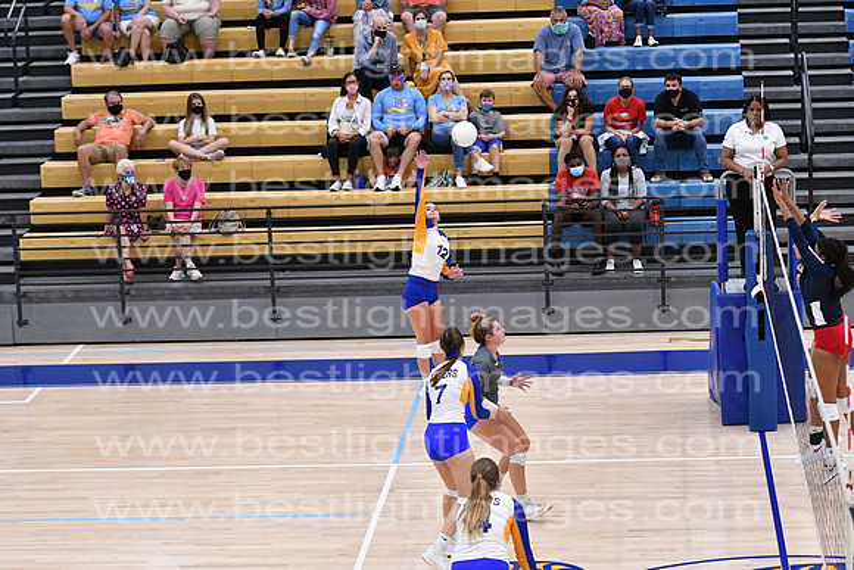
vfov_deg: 13.0
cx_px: 427
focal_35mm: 105
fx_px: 2491
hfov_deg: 19.5
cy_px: 285
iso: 6400
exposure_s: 1/1000
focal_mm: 70
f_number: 3.2
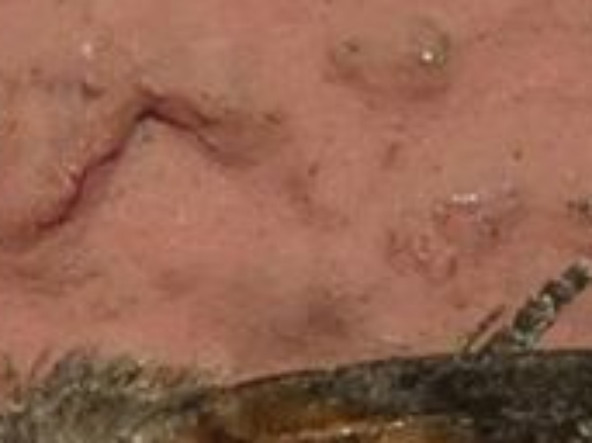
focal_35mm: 785
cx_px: 483
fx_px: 13416
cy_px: 748
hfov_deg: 2.5
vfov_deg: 1.9
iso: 80
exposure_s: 1/60
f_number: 5.4
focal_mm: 28.1
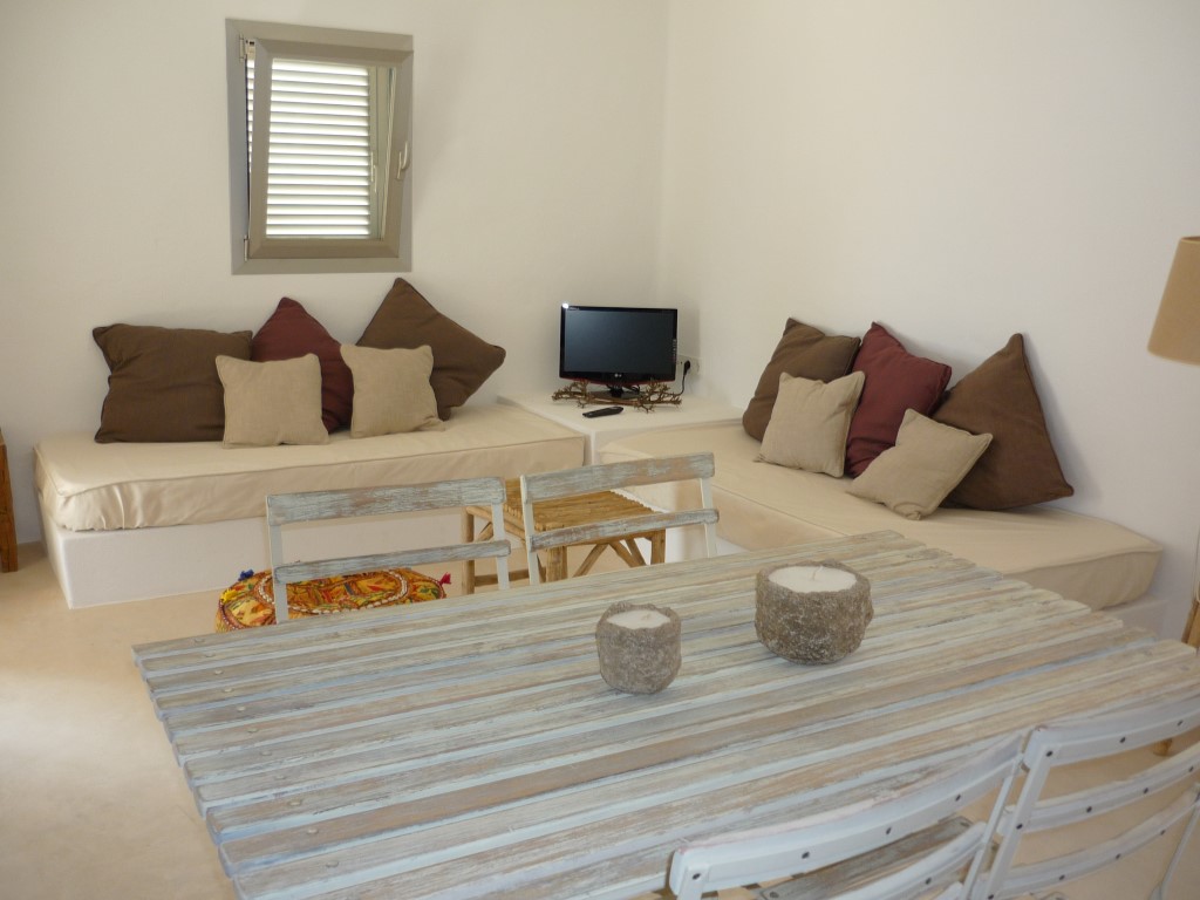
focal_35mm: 33
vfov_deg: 42.9
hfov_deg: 55.4
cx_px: 600
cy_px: 450
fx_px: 1144
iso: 100
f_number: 2.8
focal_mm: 5.5
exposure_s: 1/30
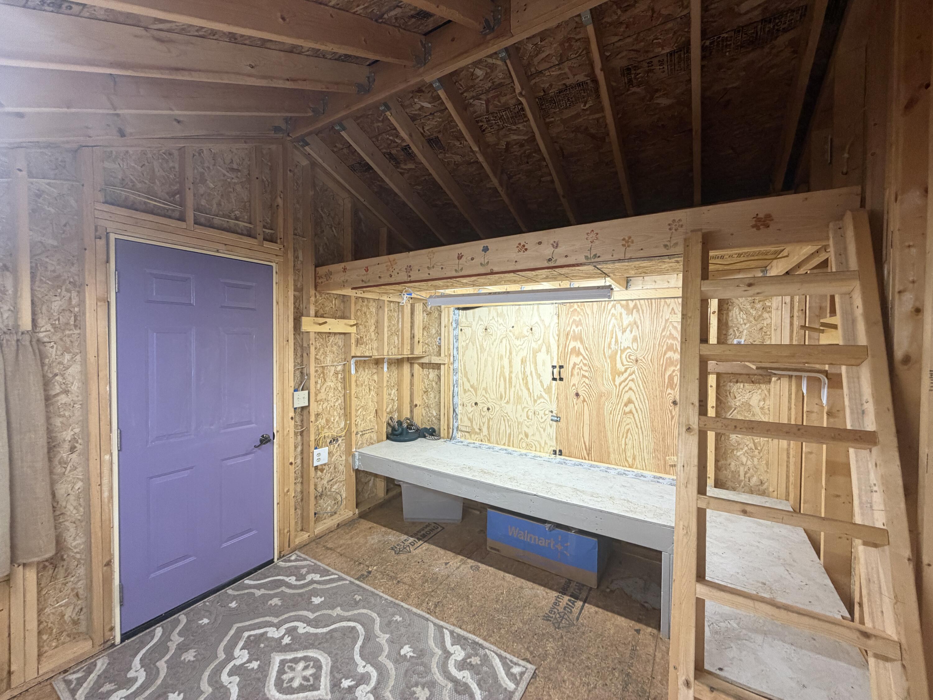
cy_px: 350
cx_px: 466
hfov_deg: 102.1
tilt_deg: -1.1
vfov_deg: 85.7
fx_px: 377
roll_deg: +0.0
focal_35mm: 14
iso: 250
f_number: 2.2
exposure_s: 1/60
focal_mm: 2.22
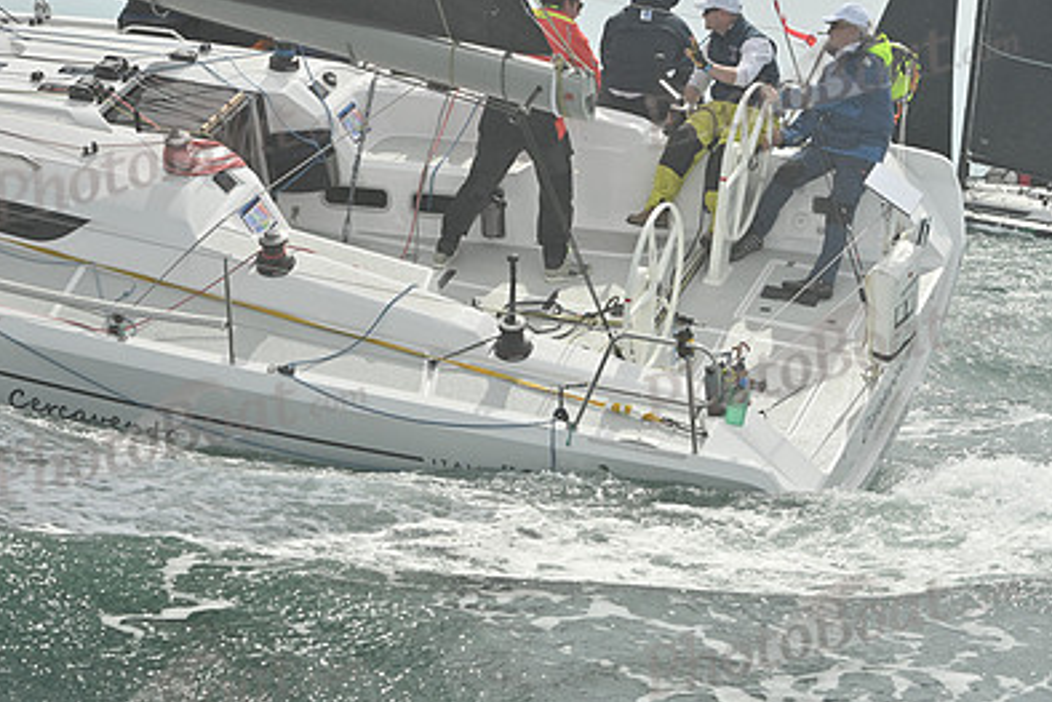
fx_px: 3011
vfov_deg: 13.3
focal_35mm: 103
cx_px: 507
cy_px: 258
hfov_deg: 19.8
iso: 320
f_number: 11
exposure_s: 1/1250
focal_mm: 70
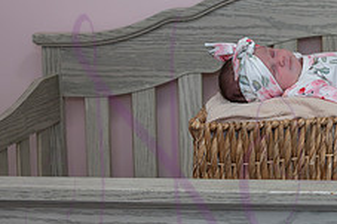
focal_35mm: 84
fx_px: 786
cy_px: 29
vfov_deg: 16.1
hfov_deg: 23.5
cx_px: 312
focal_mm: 31.5
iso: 800
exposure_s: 1/320
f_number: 4
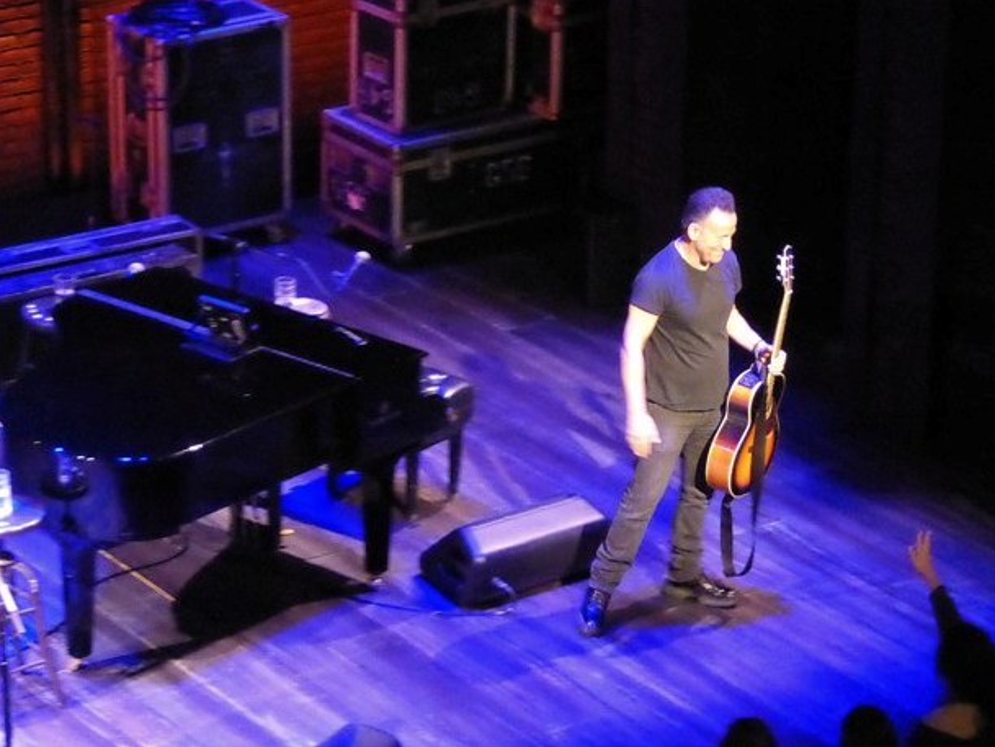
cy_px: 373
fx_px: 4140
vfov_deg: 10.3
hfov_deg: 13.7
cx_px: 500
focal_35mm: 144
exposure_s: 1/20
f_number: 5.4
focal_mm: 25.6
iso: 3200
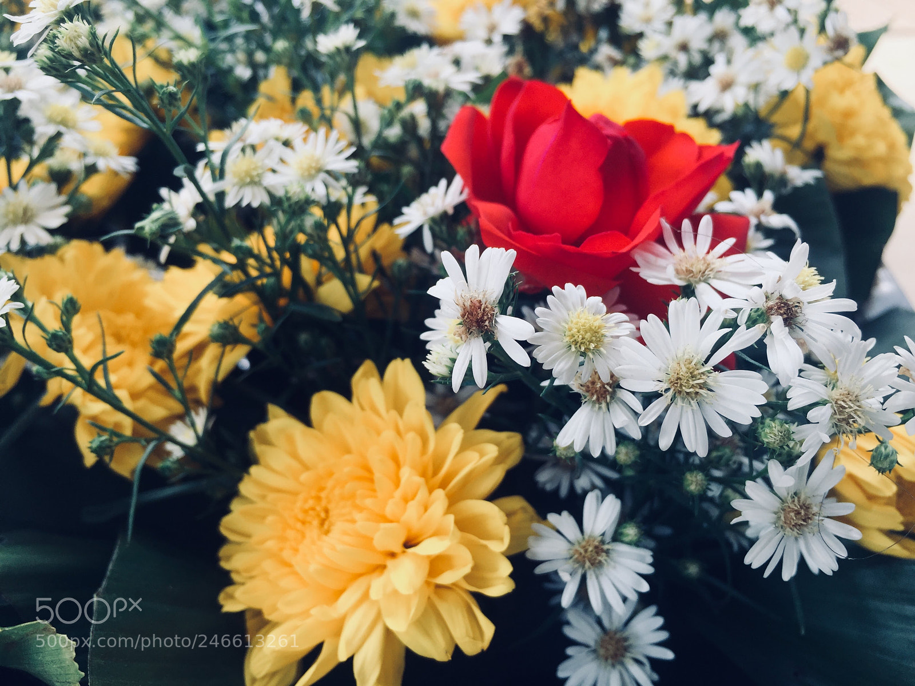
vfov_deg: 48.2
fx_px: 767
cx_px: 458
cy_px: 343
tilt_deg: -41.4
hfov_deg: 61.7
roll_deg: -5.2
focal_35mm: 29
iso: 32
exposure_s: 1/449
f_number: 2.2
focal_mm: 4.15
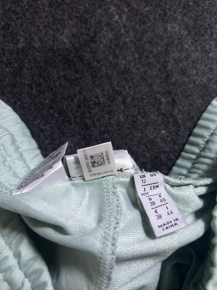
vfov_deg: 67.3
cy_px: 145
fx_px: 217
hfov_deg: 53.1
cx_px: 108
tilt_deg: -54.4
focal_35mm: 26
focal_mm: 5.7
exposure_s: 1/63
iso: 125
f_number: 1.5
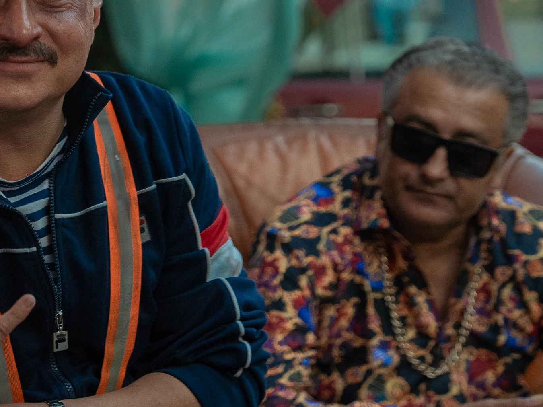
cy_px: 186
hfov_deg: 12.6
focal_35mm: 155
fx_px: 2431
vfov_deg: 9.6
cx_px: 42
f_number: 2.8
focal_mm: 57
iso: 1000
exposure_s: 1/500
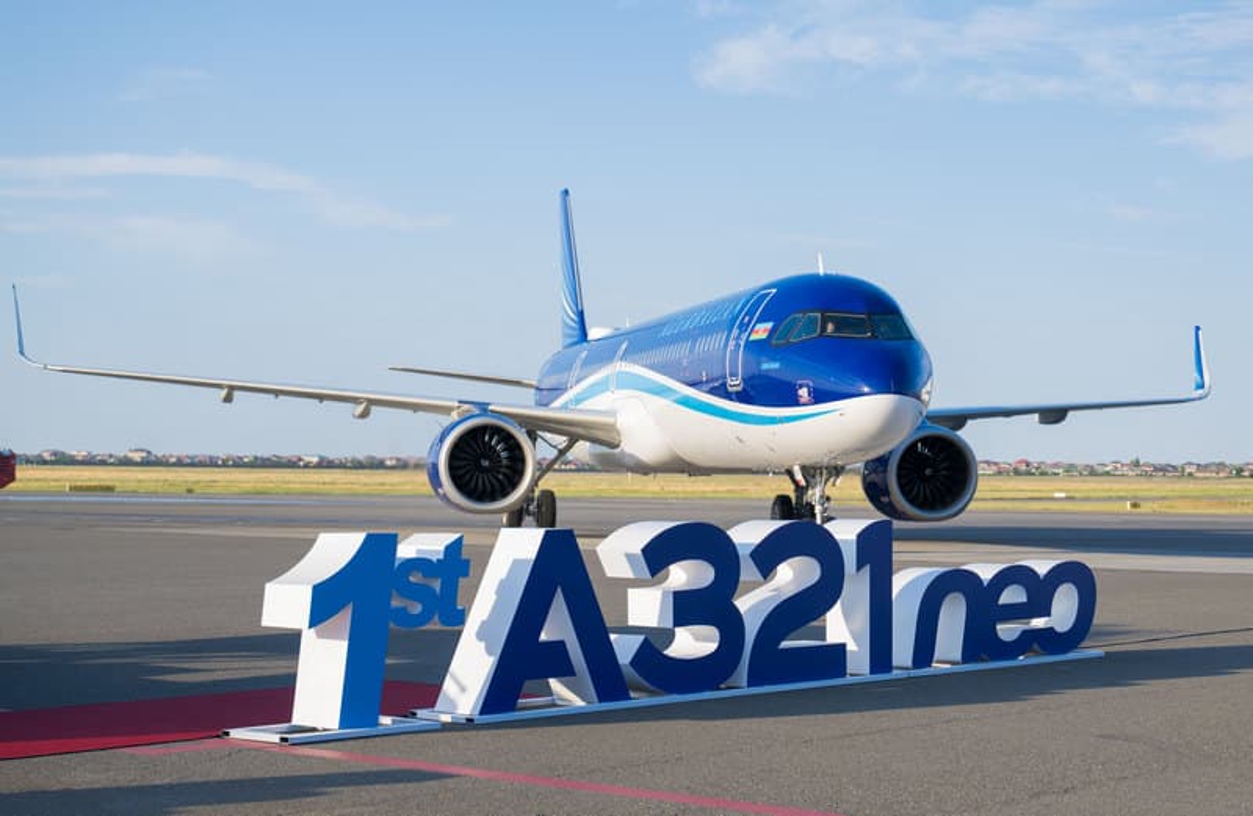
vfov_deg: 20.3
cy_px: 469
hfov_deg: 30.7
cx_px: 712
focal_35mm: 66
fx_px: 2282
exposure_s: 1/500
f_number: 5
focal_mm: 56
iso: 200
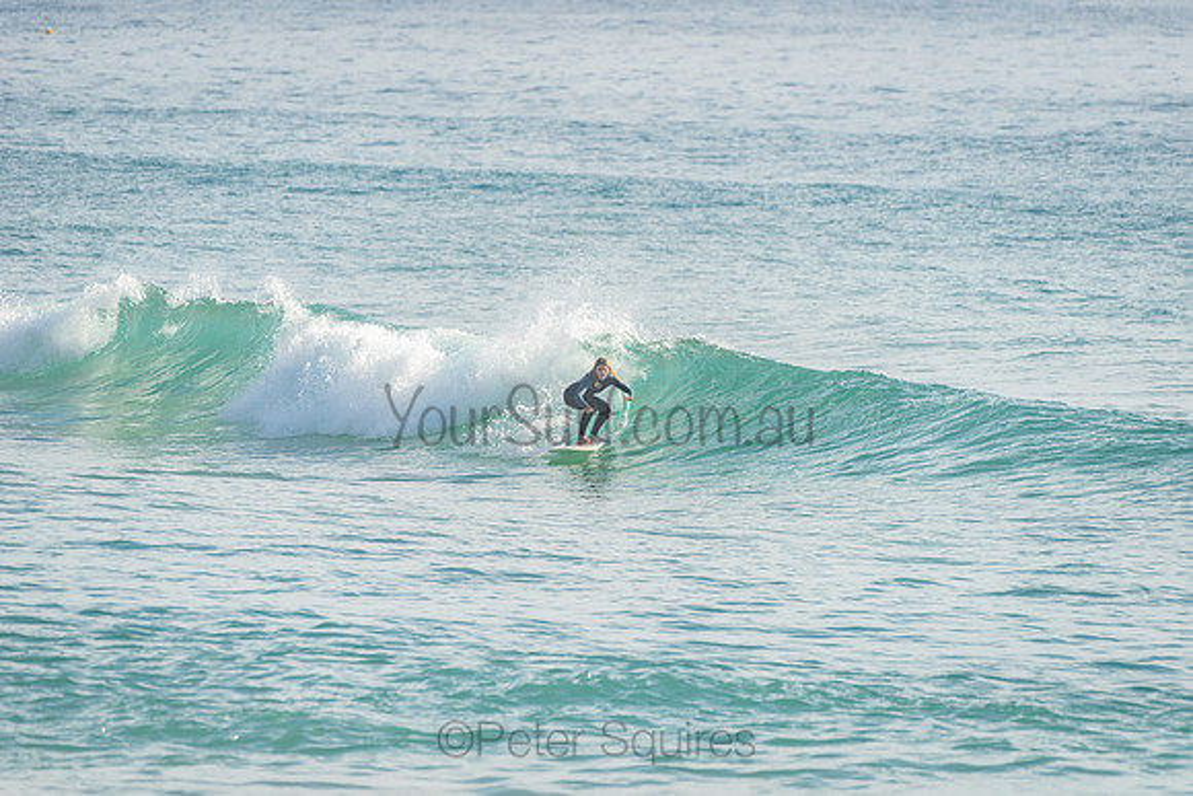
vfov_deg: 2.8
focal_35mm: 500
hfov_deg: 4.1
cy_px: 398
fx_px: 16573
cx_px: 596
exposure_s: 1/2000
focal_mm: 500
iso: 220
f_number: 5.6
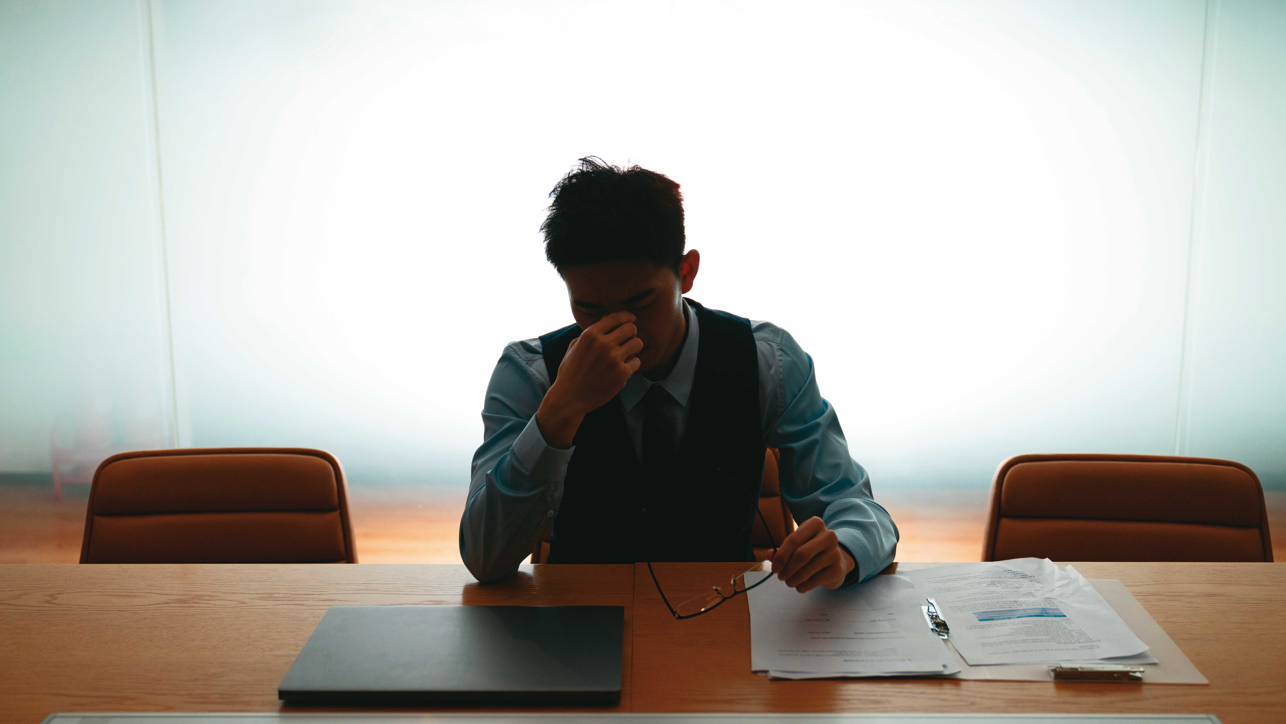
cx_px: 639
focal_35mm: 38
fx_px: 1296
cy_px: 338
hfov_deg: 52.8
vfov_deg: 31.2
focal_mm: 36
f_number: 2.8
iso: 1000
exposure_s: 1/800
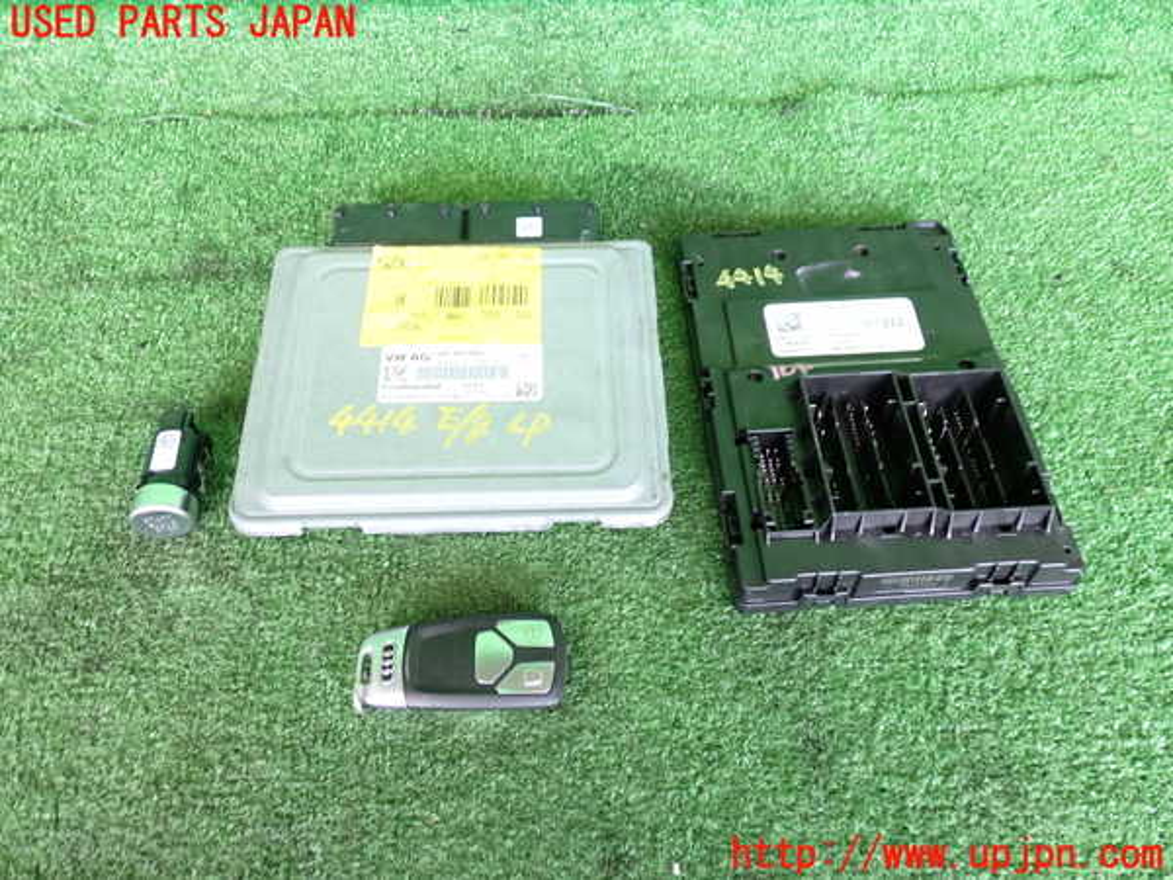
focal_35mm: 30
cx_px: 586
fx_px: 1017
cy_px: 440
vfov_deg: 46.8
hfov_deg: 60.0
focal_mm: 5.4
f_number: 2.3
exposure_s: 1/30
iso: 320
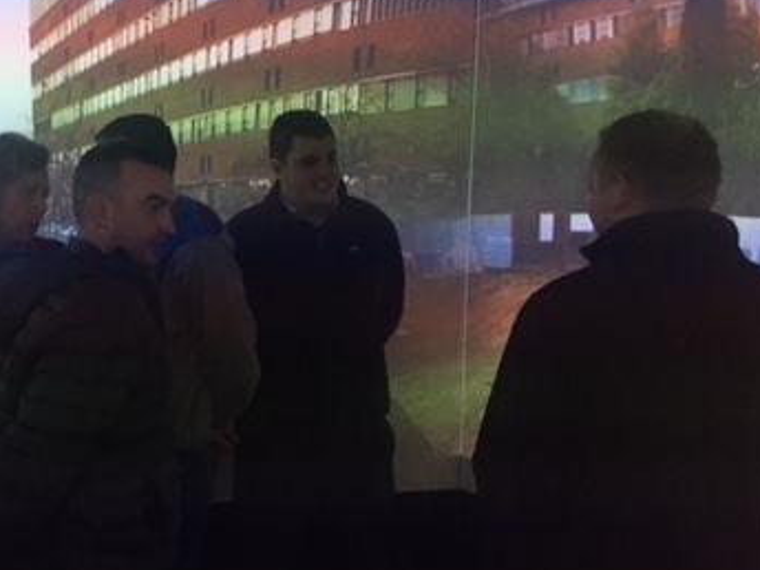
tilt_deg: -0.5
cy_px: 214
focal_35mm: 54
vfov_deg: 26.9
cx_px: 102
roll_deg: -1.8
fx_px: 1186
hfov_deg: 33.9
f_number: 2.2
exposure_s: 1/33
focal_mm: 4.15
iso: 64
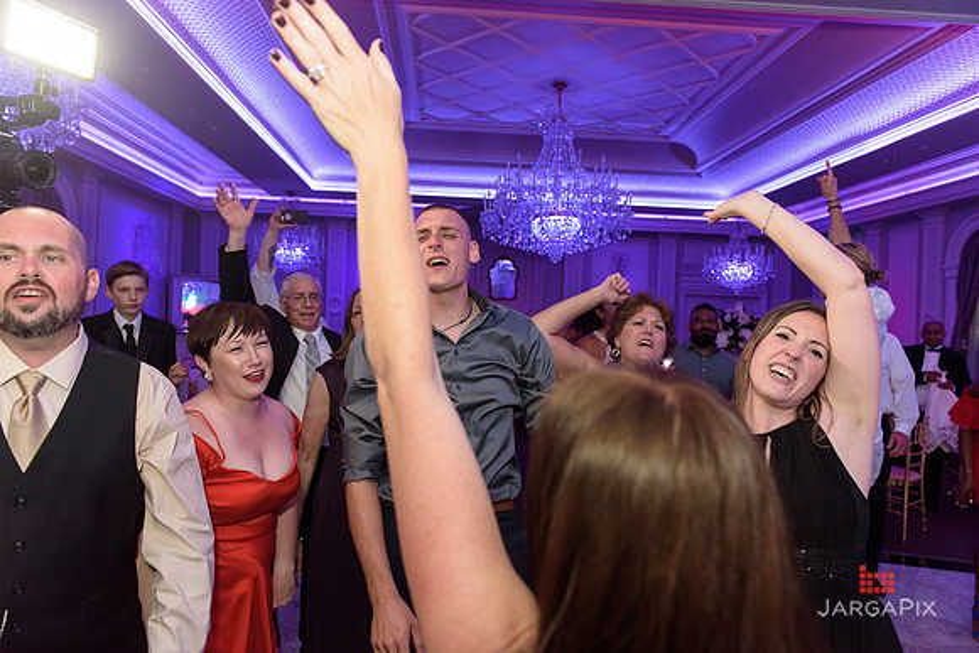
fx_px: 653
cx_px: 490
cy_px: 326
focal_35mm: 24
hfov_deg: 73.7
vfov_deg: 53.2
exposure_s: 1/125
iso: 3200
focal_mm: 24
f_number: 3.2
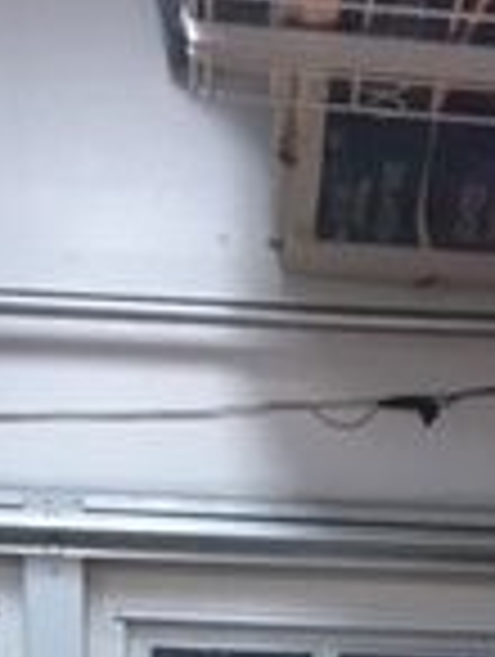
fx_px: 2414
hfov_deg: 11.5
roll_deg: -0.9
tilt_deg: -5.6
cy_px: 1350
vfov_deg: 13.2
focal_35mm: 127
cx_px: 558
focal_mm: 4.15
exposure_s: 1/15
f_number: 2.2
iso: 100
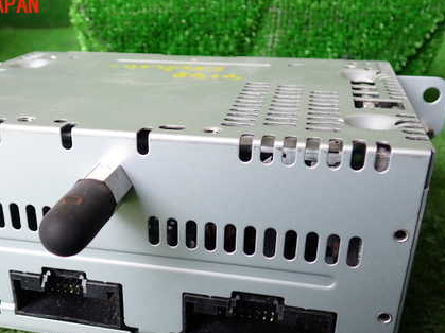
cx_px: 165
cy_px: 231
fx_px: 553
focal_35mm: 43
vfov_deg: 33.2
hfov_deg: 43.5
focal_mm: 5.4
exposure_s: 1/125
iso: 125
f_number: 2.3
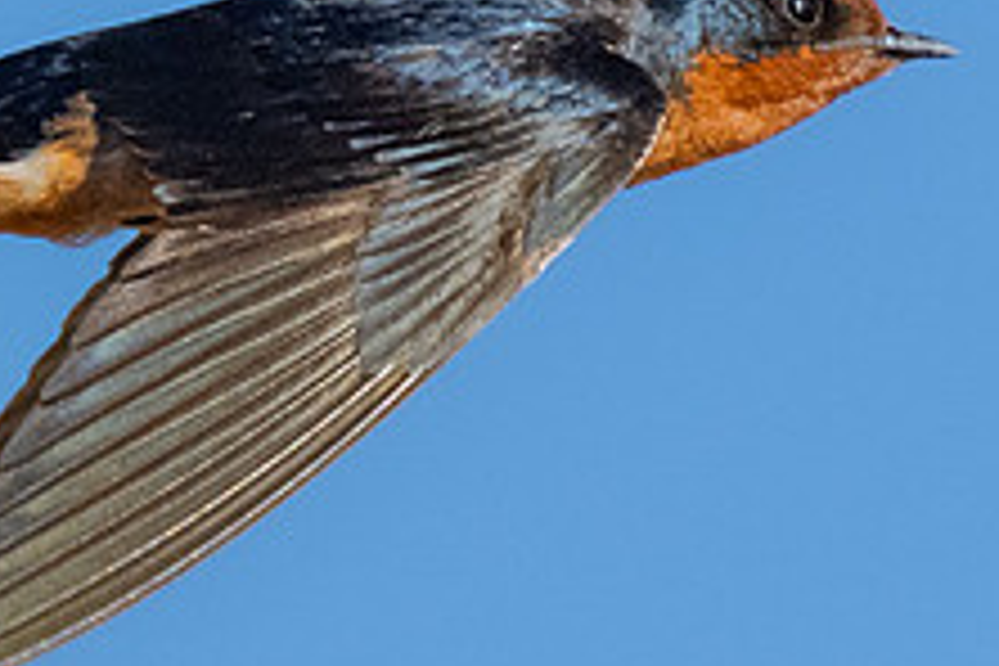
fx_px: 78748
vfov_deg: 0.5
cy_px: -201
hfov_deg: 0.7
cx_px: -692
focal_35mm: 2838
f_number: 8
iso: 3200
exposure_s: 1/5000
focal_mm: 459
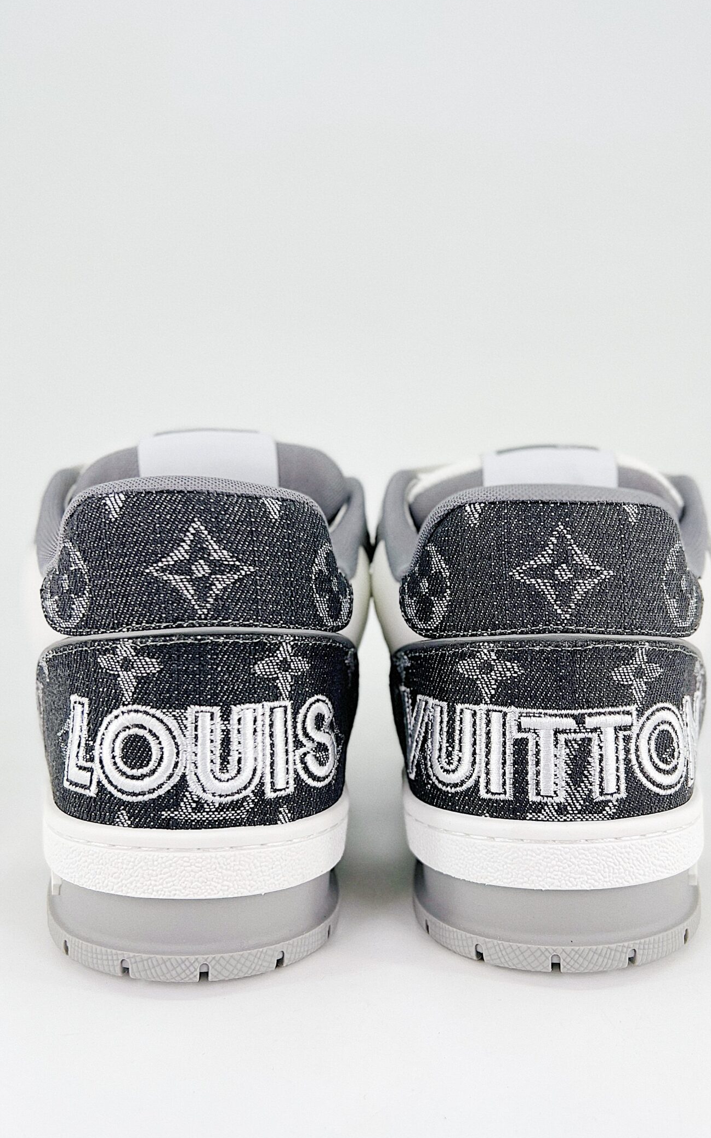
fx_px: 1054
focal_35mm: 34
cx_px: 377
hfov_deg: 37.3
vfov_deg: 56.7
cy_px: 580
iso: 50
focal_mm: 5.7
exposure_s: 1/924
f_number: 1.5
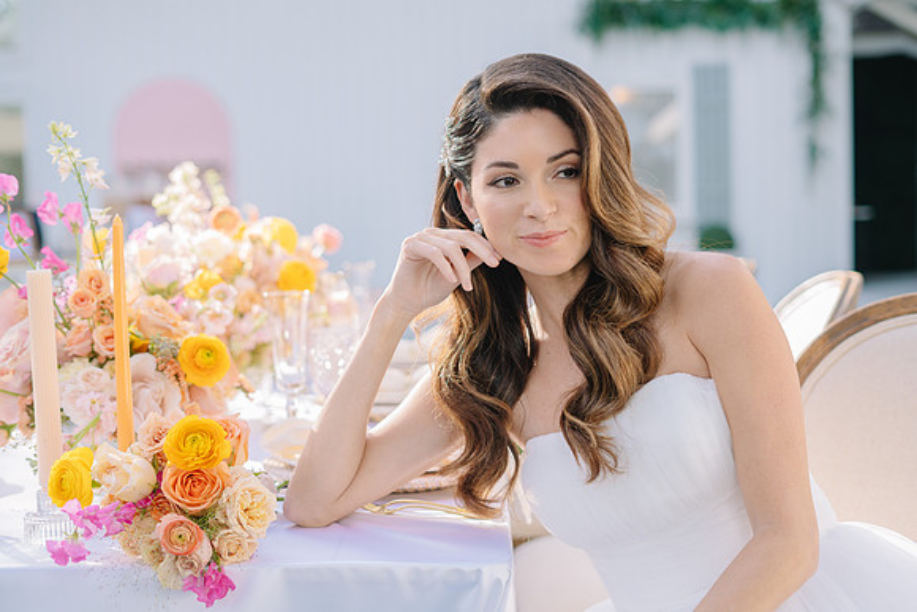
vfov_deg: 26.8
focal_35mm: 50
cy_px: 306
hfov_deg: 39.2
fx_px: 1286
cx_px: 458
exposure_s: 1/200
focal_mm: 50
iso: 50
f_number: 2.5
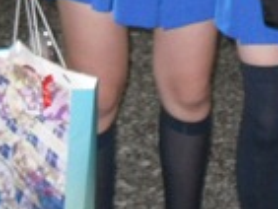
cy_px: -146
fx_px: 1640
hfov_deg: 9.7
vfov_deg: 7.1
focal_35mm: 204
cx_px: 205
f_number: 3.5
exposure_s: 1/45
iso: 400
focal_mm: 6.3
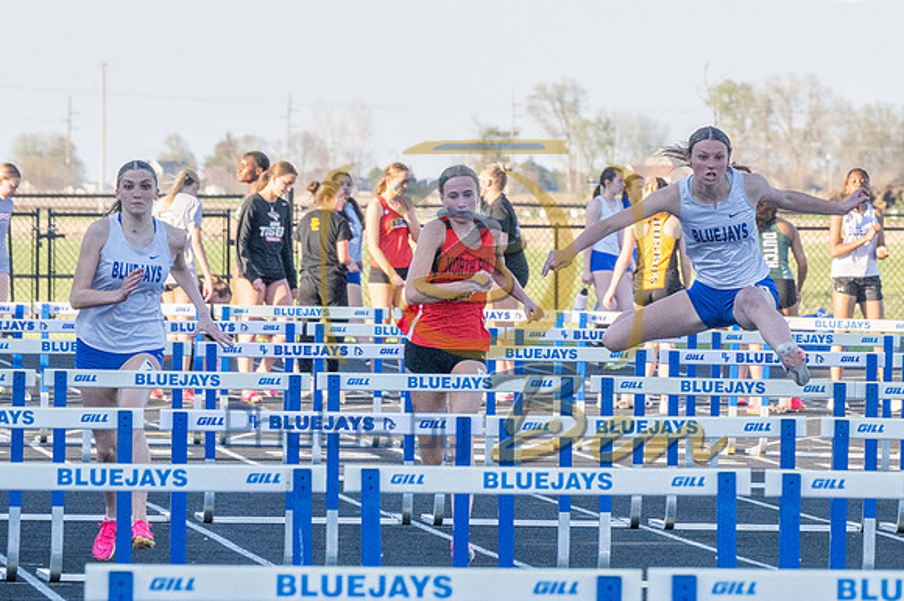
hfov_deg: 4.2
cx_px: 726
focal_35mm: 490
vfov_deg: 2.8
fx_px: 12299
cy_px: 280
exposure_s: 1/1000
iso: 1000
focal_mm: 200
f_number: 10
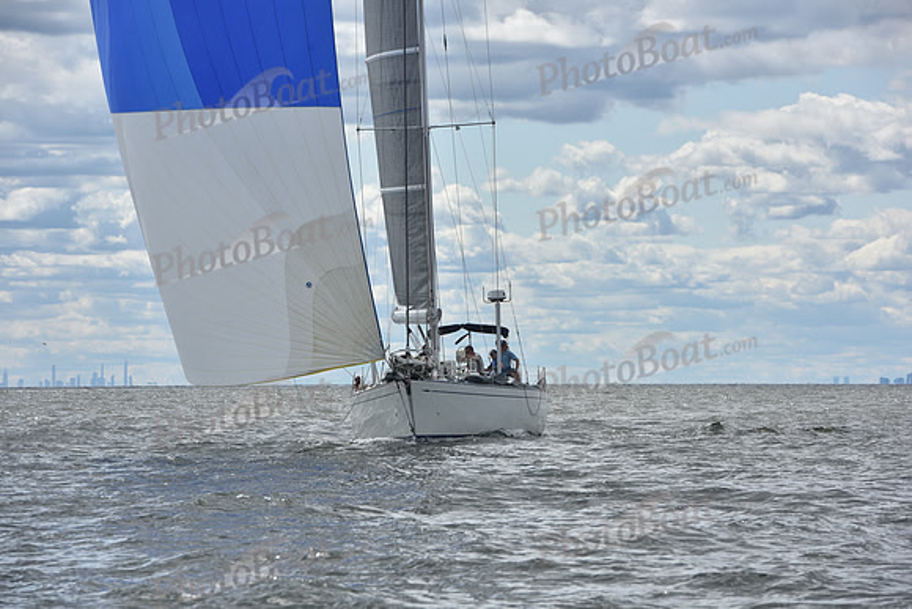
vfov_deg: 6.9
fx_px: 5068
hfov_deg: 10.3
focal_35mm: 200
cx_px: 456
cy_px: 304
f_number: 11
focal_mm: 200
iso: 250
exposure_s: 1/800
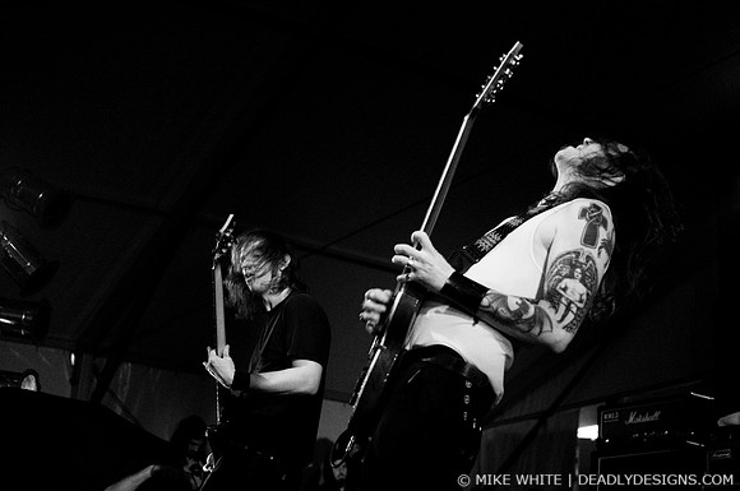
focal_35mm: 60
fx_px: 1232
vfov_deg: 22.6
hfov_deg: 33.4
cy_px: 246
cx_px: 370
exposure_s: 1/125
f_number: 2.8
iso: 800
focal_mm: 40
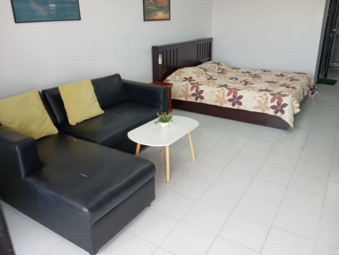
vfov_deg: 49.9
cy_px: 128
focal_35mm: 28
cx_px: 170
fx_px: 275
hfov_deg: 63.4
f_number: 1.8
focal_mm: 4.22
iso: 471
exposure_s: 1/50
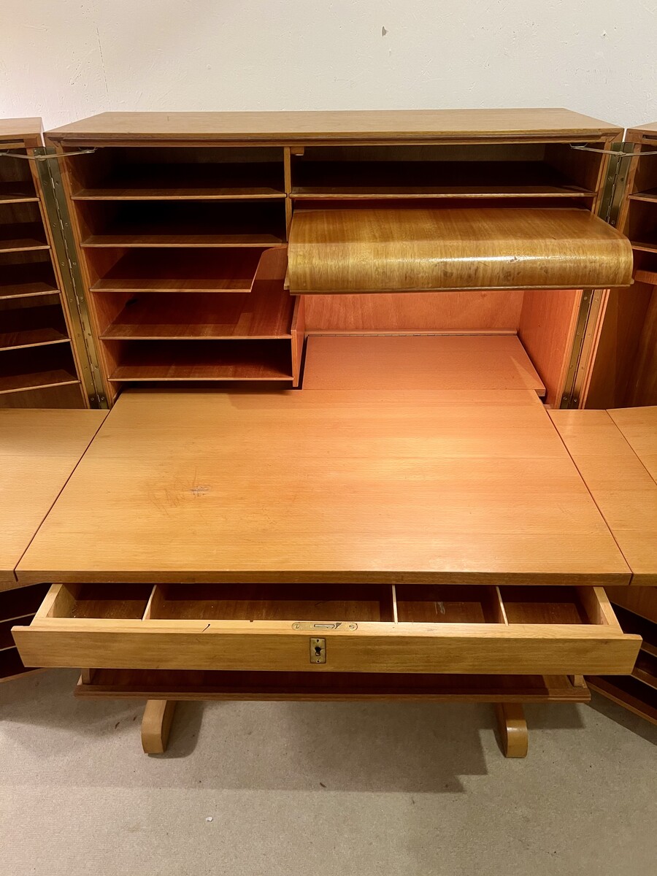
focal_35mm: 26
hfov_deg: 53.1
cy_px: 438
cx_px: 328
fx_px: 658
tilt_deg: -31.1
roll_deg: +2.5
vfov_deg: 67.3
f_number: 1.5
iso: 160
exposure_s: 1/50
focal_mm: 5.7
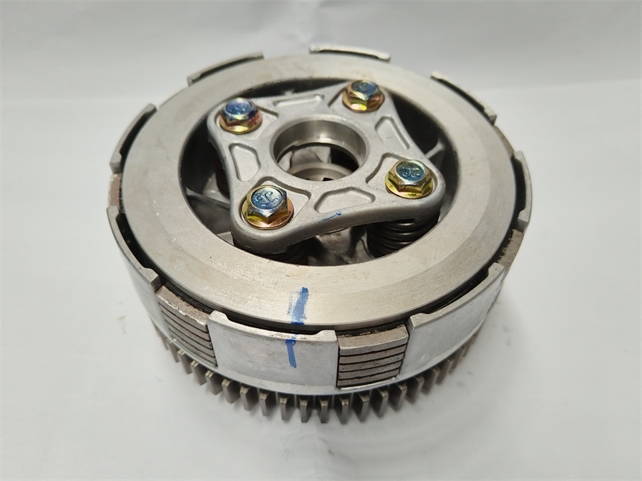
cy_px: 240
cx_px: 321
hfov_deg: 67.3
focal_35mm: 26
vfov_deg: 53.1
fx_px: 482
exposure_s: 1/100
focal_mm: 4.95
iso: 1510
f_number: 1.9
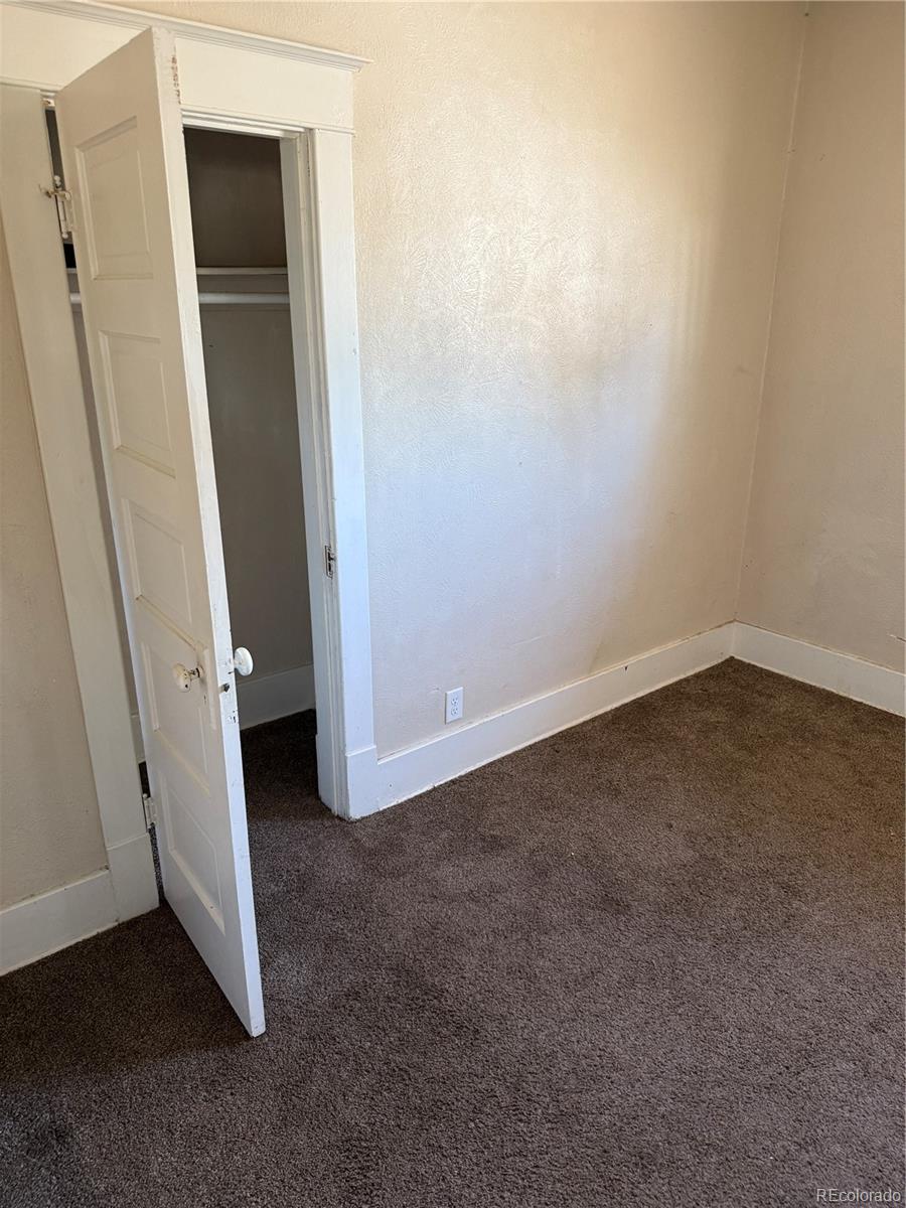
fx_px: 838
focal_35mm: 24
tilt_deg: -17.4
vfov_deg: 71.6
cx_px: 453
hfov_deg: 56.8
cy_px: 604
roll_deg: -1.3
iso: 250
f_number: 1.78
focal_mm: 6.76
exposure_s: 1/60
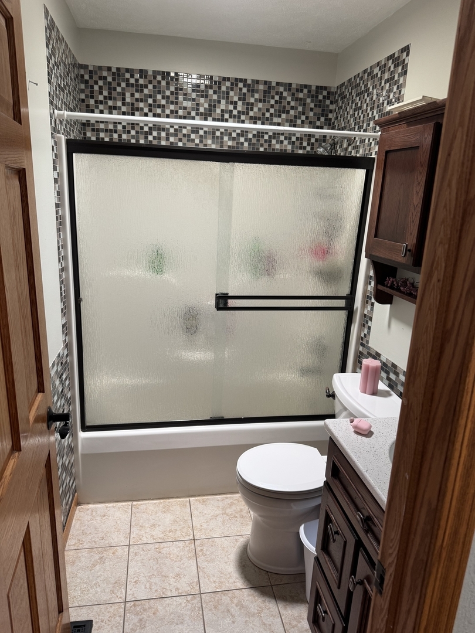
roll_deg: -2.9
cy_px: 316
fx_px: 439
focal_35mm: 24
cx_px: 238
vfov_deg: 71.6
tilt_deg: -15.7
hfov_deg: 56.8
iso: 125
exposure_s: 1/60
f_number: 1.78
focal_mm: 6.76
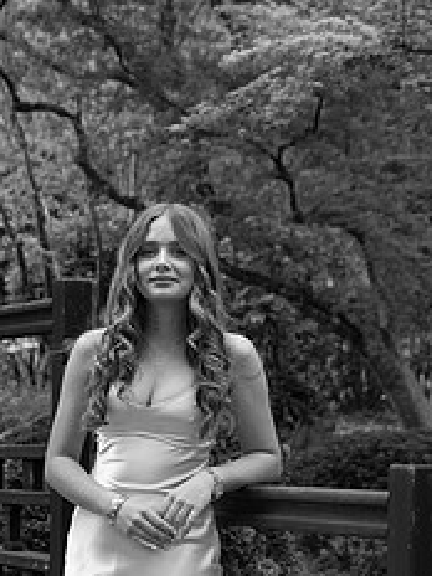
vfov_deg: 15.9
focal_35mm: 123
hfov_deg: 12.0
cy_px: 474
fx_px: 2047
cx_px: 164
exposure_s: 1/800
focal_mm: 66
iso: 1250
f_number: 6
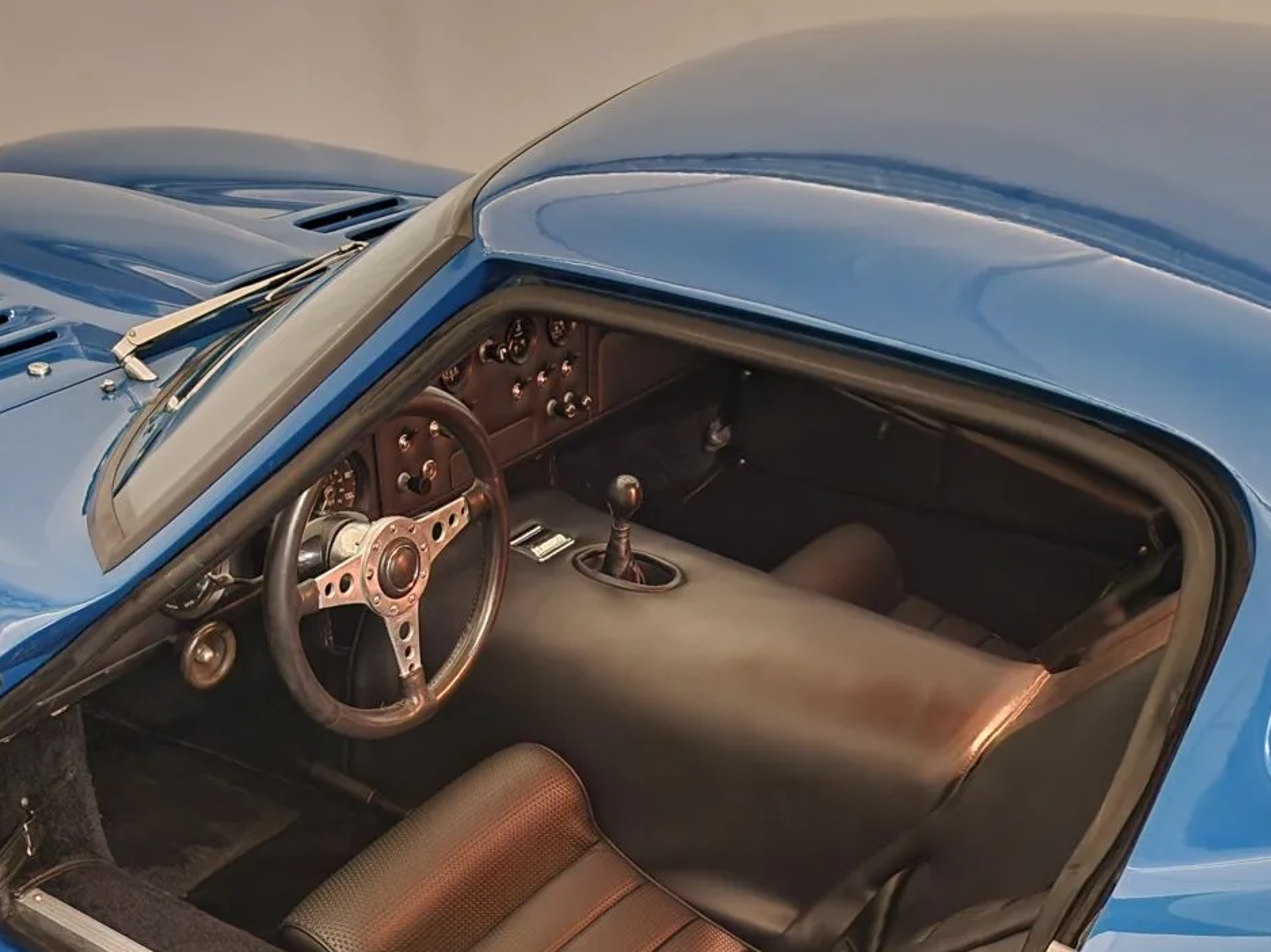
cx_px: 492
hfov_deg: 45.5
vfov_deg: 34.0
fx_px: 1505
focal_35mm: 41
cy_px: 776
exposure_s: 1/9.99
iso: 800
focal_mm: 5
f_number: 1.8
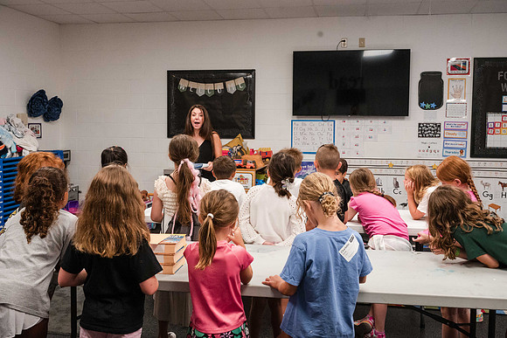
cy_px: 161
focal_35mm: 38
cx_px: 251
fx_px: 540
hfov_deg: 50.3
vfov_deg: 34.8
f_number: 7.1
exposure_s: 1/200
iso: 6400
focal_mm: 35
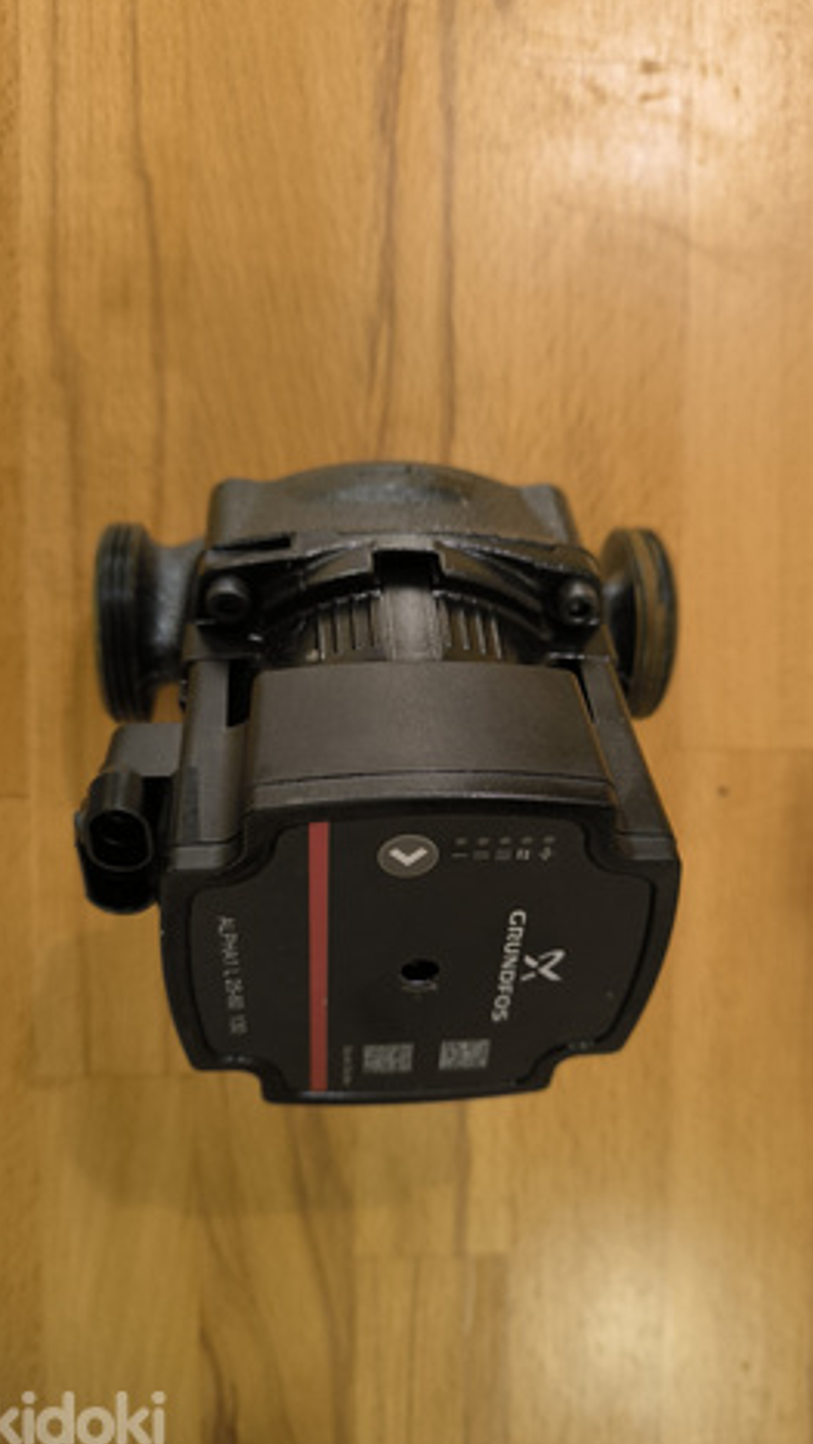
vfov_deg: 67.9
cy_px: 754
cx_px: 437
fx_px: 1072
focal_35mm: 28
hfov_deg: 41.5
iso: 491
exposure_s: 1/33.3
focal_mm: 6.92
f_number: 1.9
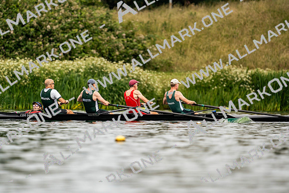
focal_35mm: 600
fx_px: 4818
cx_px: 144
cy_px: 96
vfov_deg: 2.3
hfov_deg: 3.4
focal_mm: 600
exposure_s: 1/2000
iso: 320
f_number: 6.3
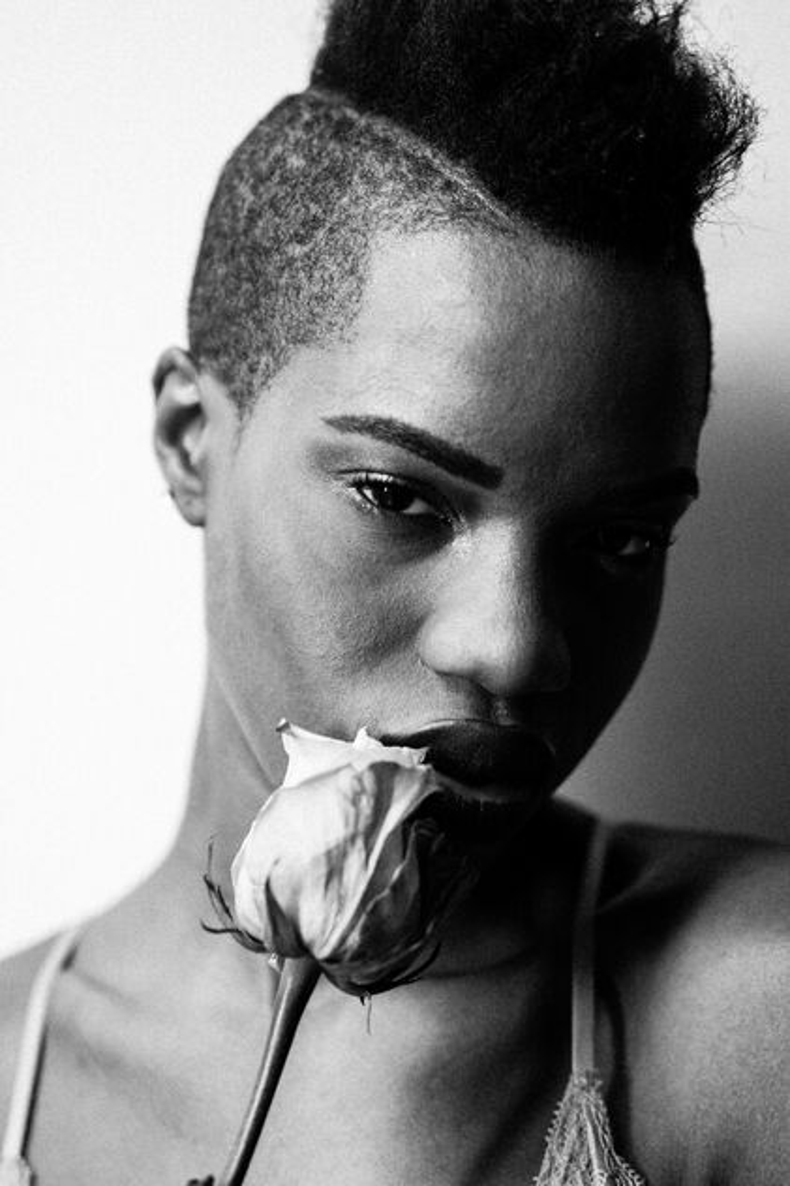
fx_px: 2700
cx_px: 395
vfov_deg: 24.8
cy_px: 593
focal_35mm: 82
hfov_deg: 16.6
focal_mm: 55
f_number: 2
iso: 1600
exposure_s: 1/100
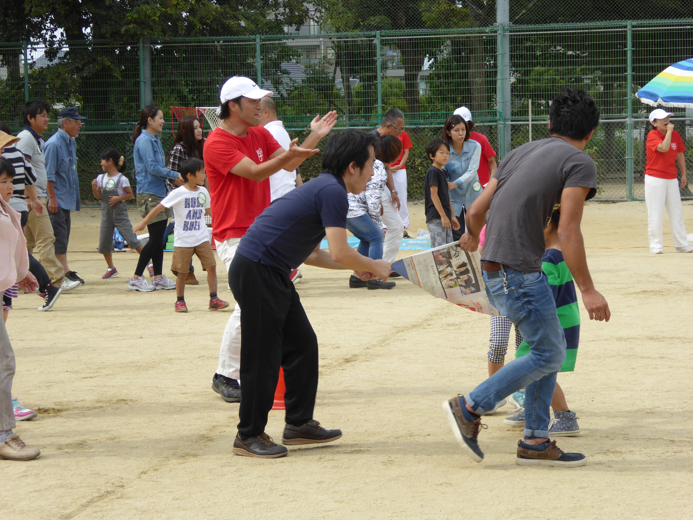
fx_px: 2142
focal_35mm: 107
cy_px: 260
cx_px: 346
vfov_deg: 13.8
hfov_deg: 18.4
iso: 100
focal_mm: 17.5
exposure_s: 1/320
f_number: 5
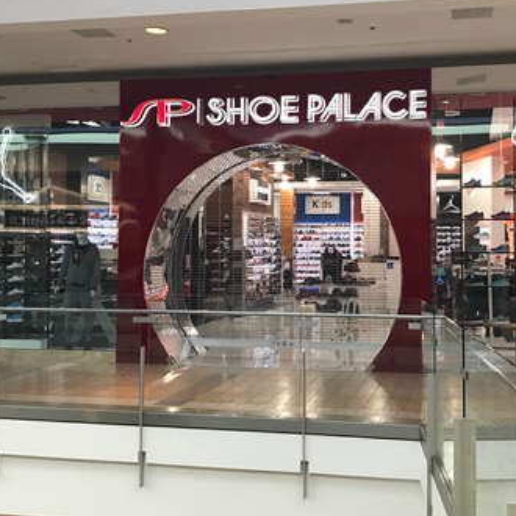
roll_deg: +0.0
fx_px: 810
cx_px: 294
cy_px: 217
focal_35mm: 48
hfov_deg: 35.3
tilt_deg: +1.6
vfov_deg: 35.3
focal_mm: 3.99
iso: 25
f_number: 1.8
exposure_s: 1/40
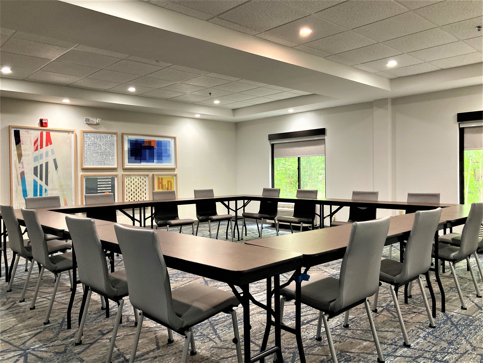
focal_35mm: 28
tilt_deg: -0.9
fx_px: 391
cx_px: 242
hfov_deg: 63.4
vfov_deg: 49.7
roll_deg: +0.0
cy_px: 182
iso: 250
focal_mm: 3.99
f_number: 1.8
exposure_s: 1/60
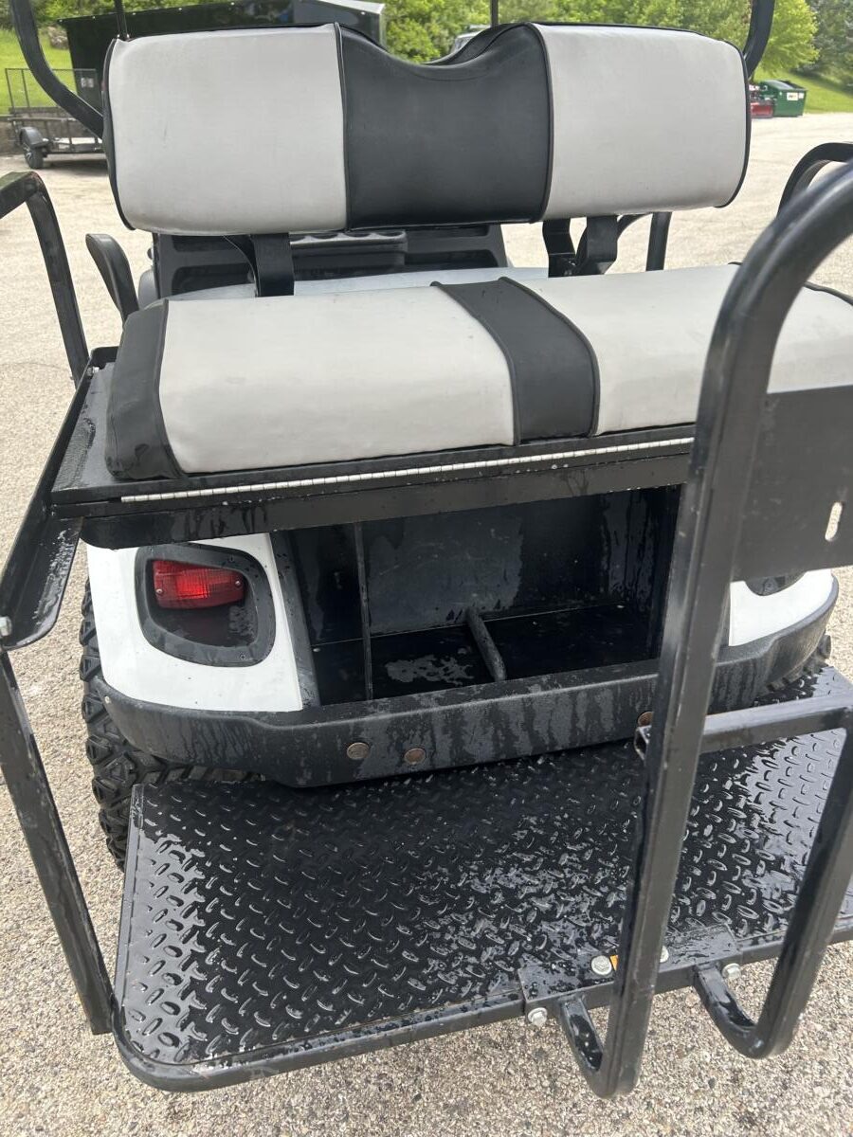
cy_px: 568
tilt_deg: -28.6
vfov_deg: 67.3
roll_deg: -1.7
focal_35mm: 26
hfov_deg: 53.1
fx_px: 854
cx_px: 426
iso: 50
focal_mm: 5.7
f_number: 1.5
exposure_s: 1/866
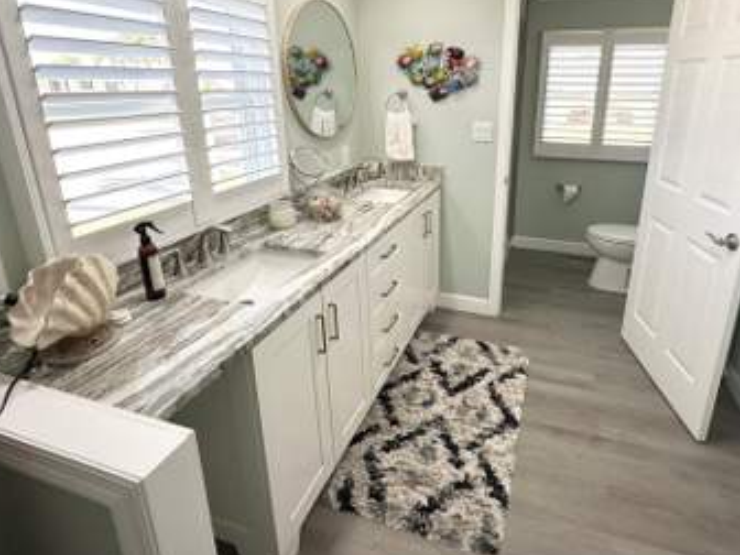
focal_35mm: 20
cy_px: 207
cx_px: 423
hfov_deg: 81.3
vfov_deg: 65.0
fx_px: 428
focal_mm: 2.22
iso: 50
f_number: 2.2
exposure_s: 1/120
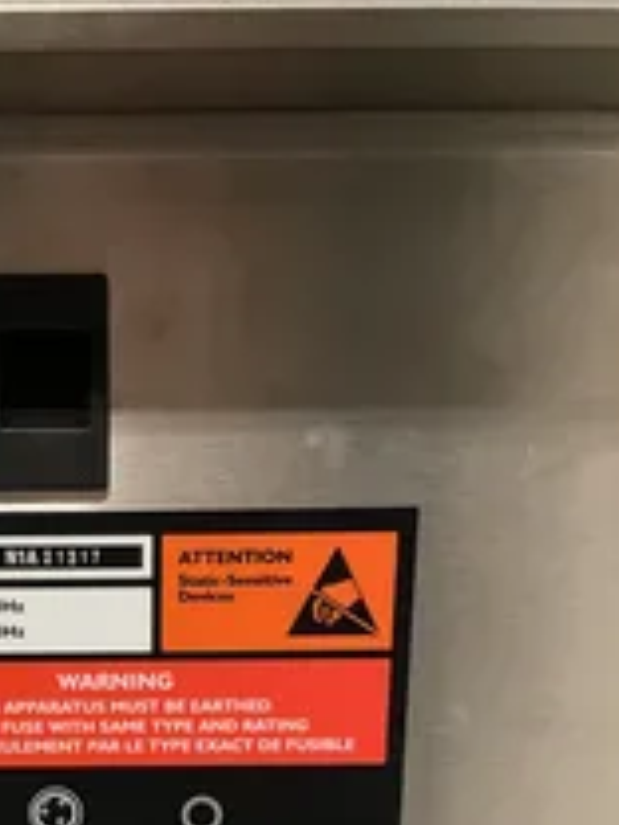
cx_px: 83
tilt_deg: -13.5
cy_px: 754
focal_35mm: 50
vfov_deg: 35.7
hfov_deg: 28.2
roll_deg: +0.8
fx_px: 1192
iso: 500
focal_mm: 4.2
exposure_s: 1/30
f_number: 1.6
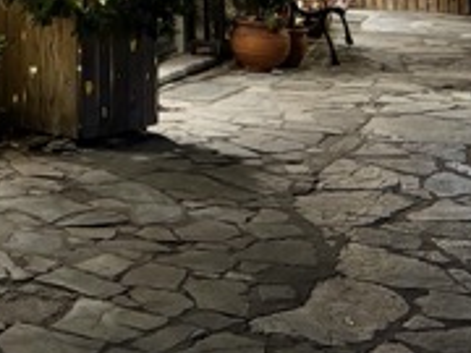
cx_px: -16
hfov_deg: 19.7
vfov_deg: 14.0
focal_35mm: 96
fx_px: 1306
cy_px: -238
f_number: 1.78
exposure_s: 1/50
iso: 800
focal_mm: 6.76
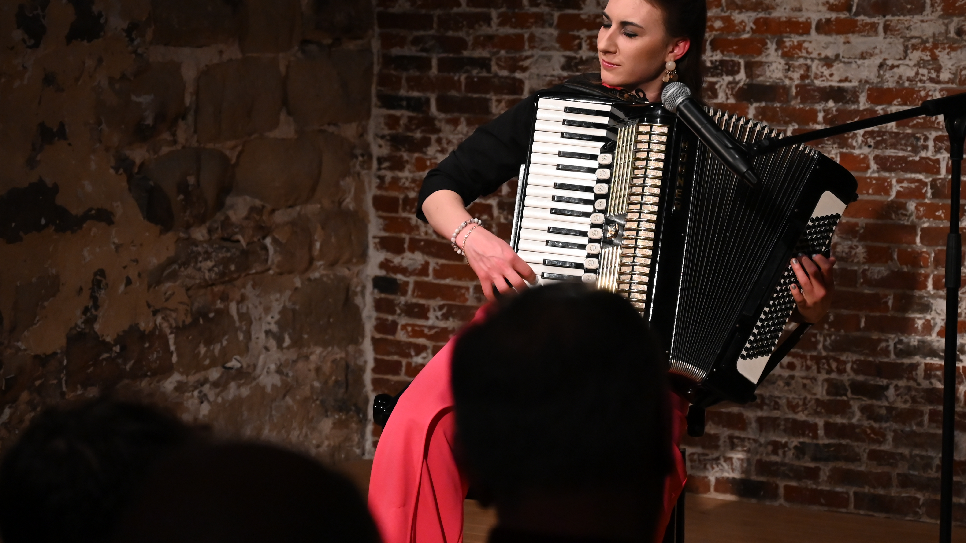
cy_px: 137
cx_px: 556
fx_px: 2741
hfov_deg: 20.0
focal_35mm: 107
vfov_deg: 11.3
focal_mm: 70
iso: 2800
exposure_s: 1/320
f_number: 4
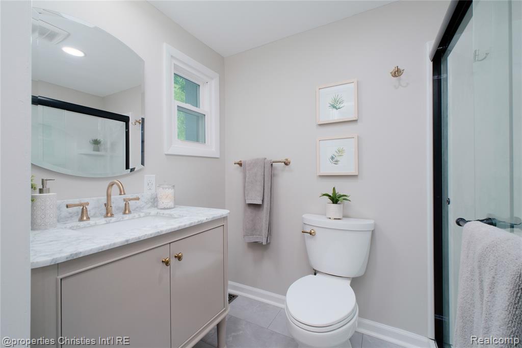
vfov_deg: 77.3
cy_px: 174
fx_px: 217
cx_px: 261
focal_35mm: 15
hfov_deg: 100.4
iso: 640
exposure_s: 1/250
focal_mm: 10
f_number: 7.1
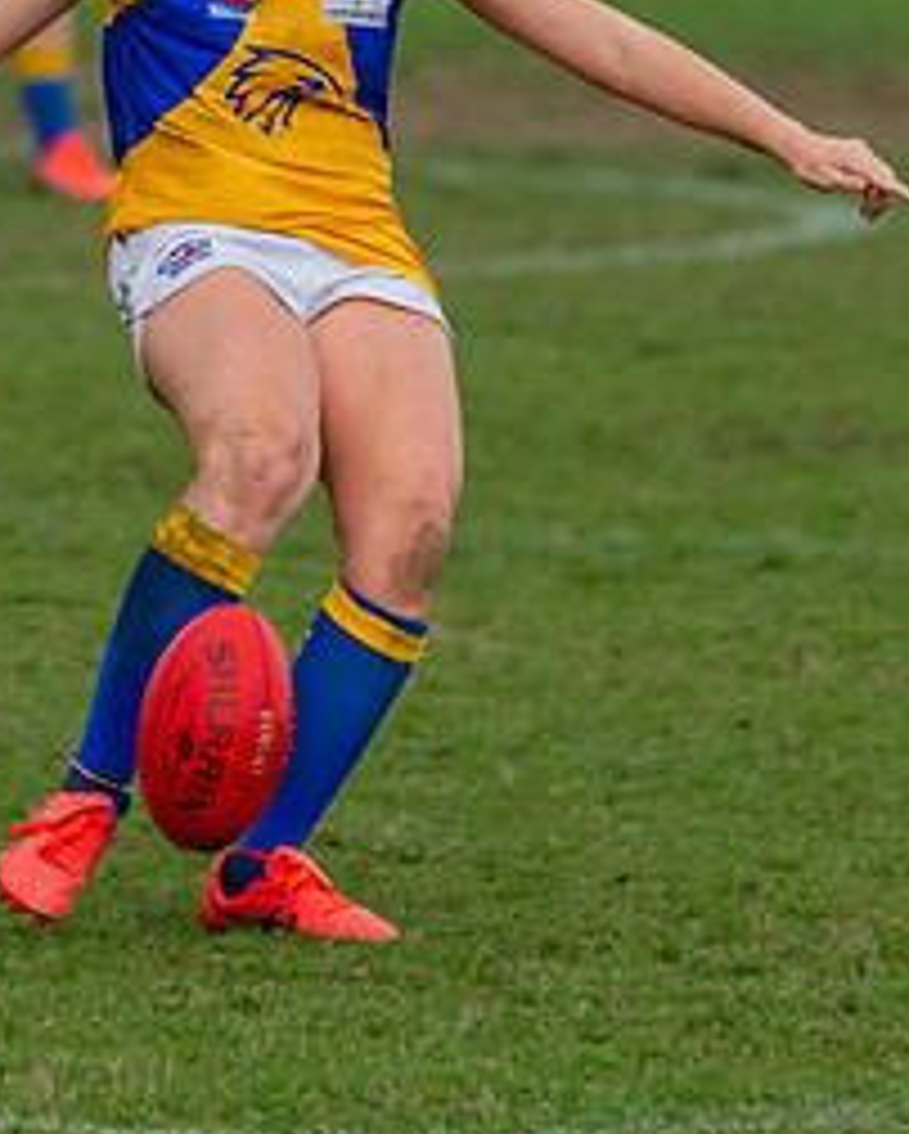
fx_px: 40373
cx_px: 754
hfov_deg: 1.3
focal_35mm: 1202
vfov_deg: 1.6
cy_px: 131
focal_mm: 420
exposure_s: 1/1250
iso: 1100
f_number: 6
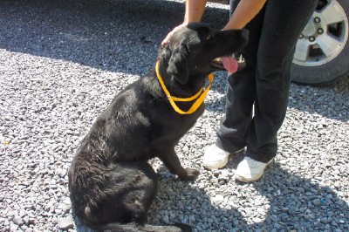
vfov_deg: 37.8
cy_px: 116
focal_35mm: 35
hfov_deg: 54.5
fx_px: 339
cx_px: 174
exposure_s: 1/90
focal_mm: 7.5
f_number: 9.5
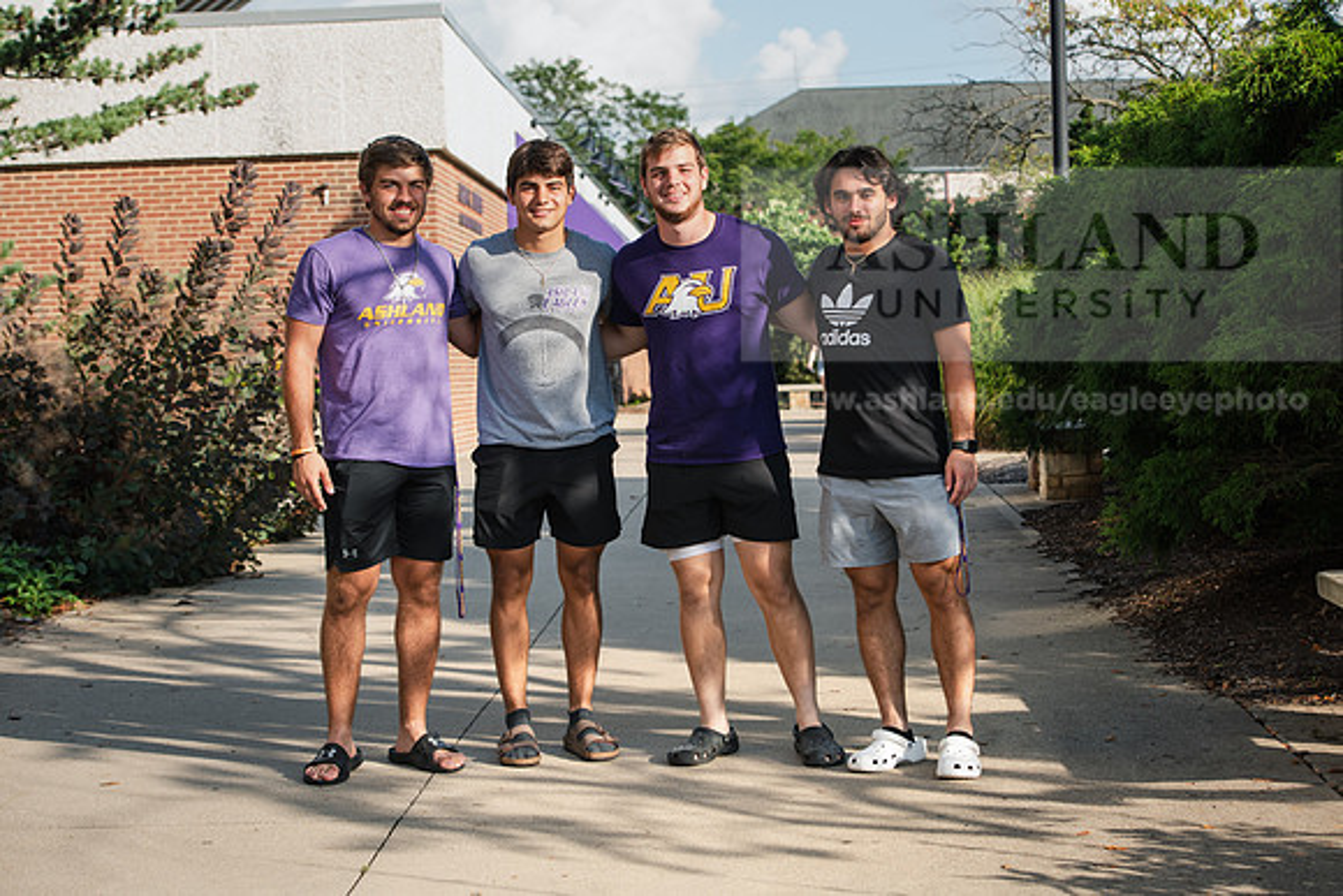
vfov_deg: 19.5
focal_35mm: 70
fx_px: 2612
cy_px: 448
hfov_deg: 28.8
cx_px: 672
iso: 250
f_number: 5.6
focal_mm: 70
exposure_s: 1/400
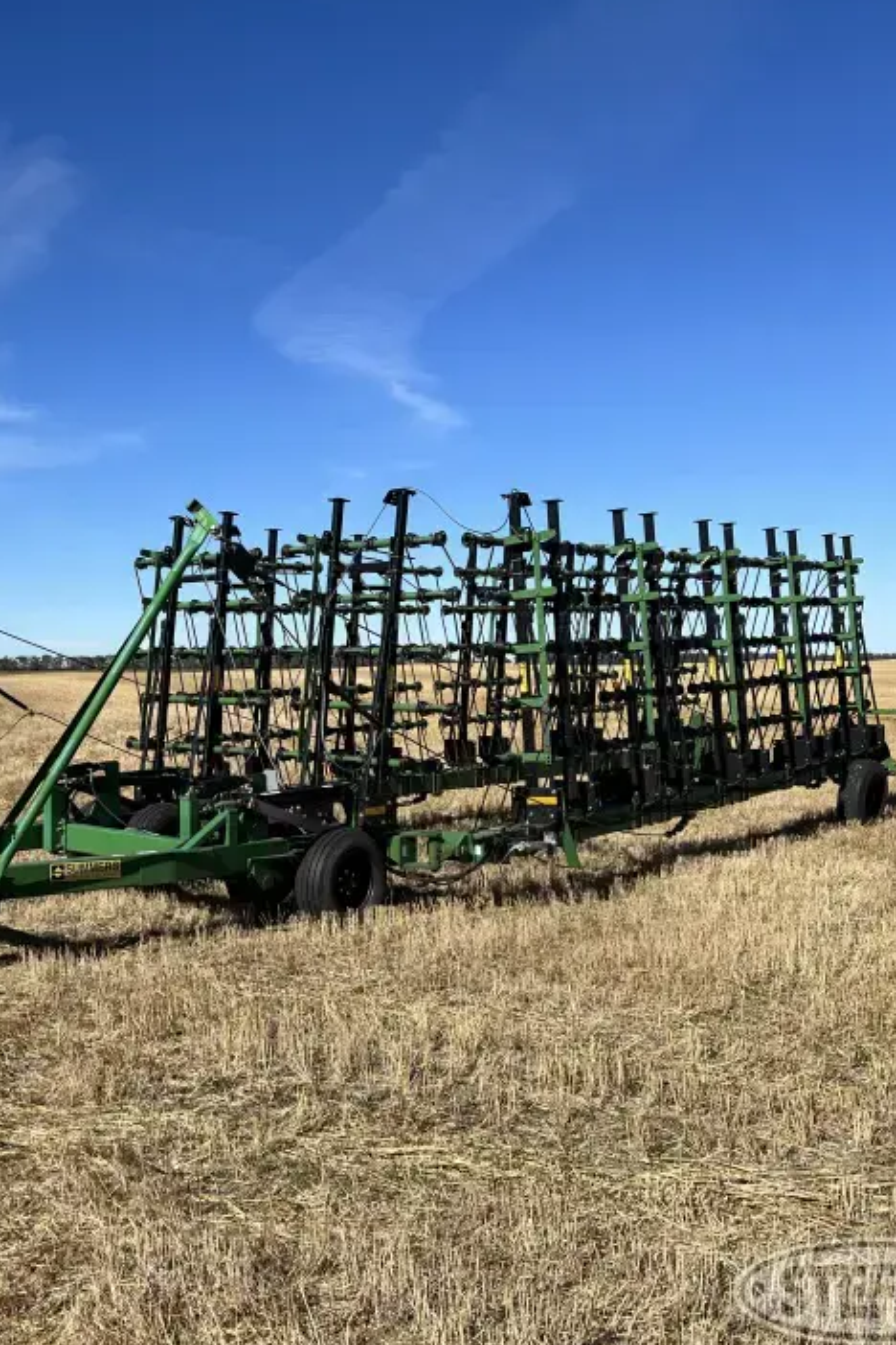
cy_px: 678
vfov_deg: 51.9
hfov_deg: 34.6
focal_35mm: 37
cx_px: 153
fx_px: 1381
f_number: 1.5
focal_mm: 5.7
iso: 50
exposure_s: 1/5587
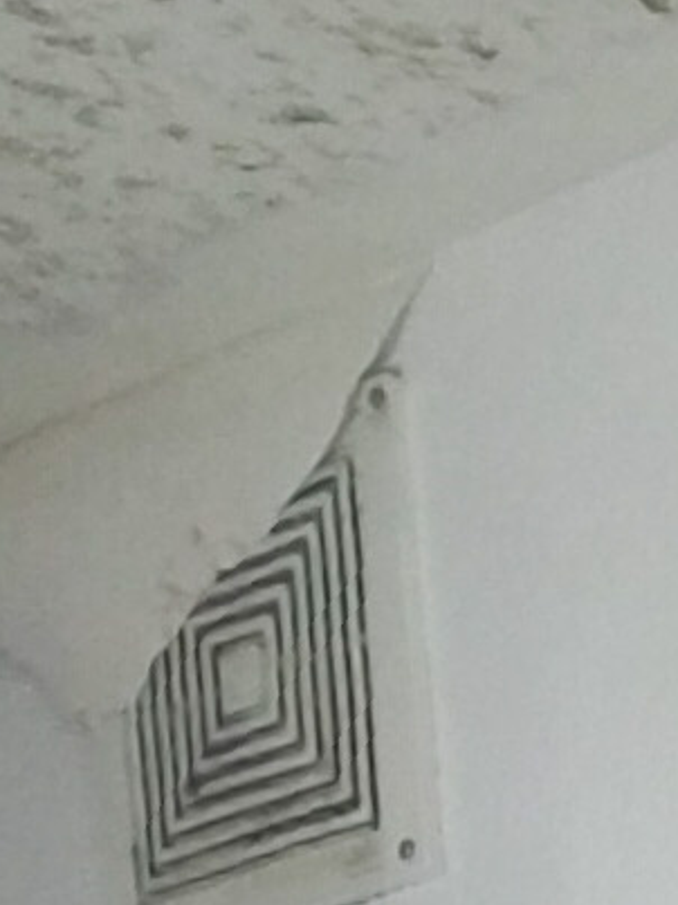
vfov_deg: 11.8
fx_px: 3527
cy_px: 2187
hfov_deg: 9.0
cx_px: 2003
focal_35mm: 135
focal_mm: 2.1
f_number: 1.7
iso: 50
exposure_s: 1/60
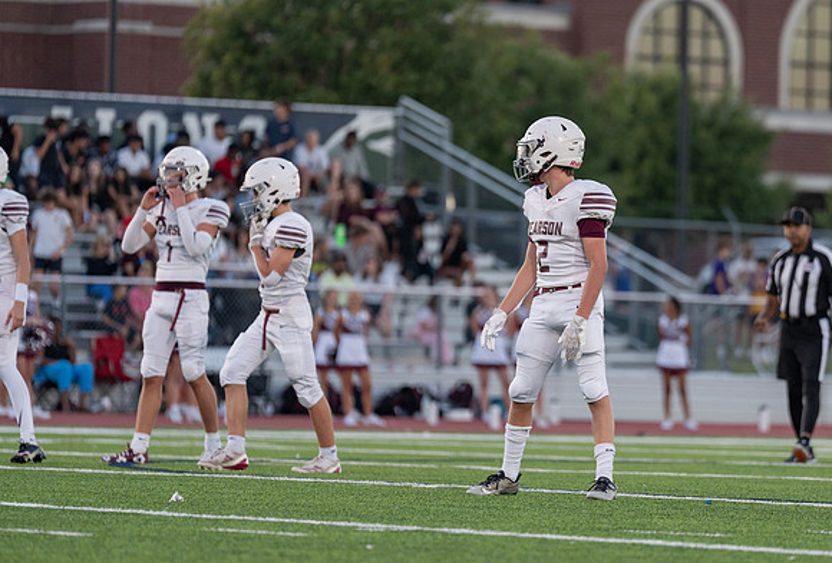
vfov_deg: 4.9
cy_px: 269
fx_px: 6611
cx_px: 588
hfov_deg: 7.2
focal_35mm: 285
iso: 640
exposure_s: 1/1000
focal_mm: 200
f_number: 2.8
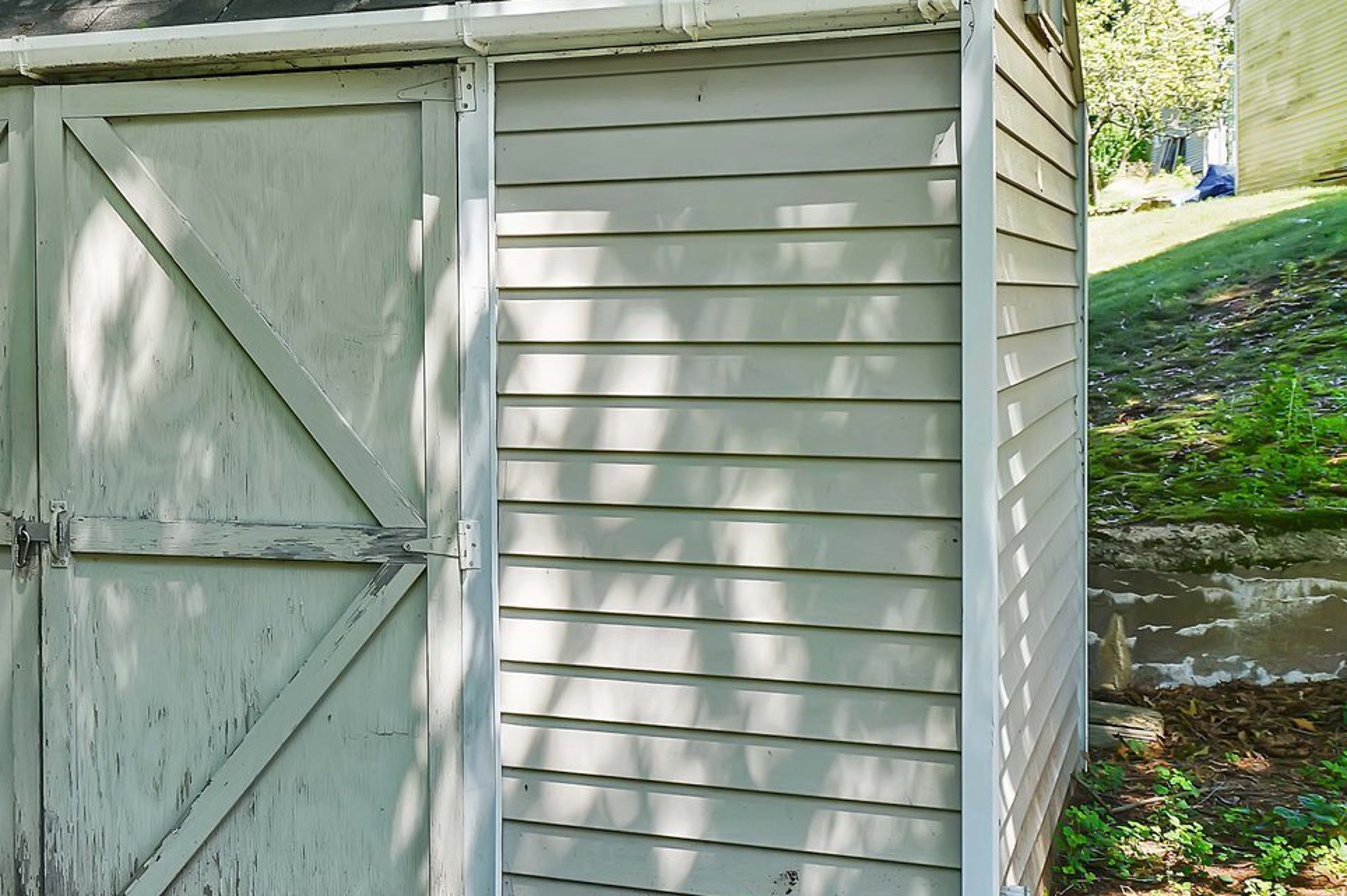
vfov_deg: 26.4
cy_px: 341
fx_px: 1907
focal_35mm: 51
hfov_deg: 37.6
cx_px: 285
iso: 100
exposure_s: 1/60
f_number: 5.6
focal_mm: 24
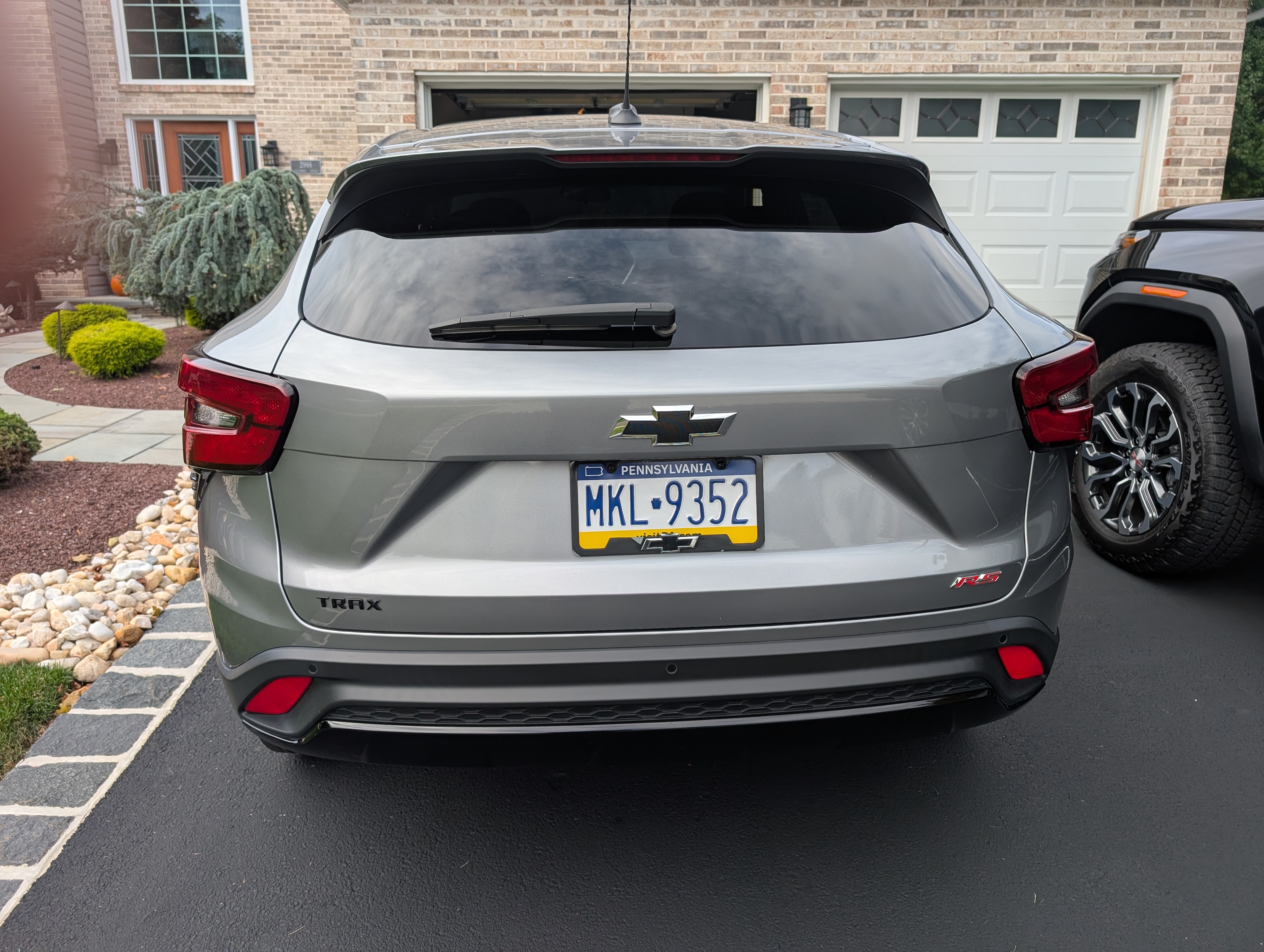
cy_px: 476
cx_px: 632
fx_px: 878
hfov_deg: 71.5
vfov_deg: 56.9
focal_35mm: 24
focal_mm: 6.9
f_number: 1.68
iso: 20
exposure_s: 1/459
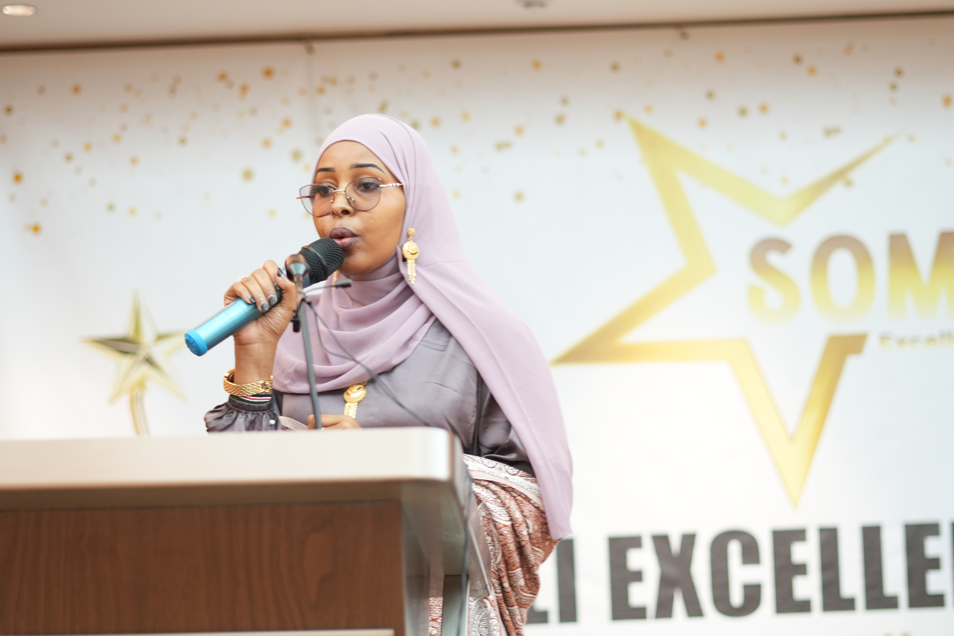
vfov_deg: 18.2
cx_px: 477
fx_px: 1987
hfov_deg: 27.0
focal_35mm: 75
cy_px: 318
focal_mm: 50
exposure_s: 1/50
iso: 640
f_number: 2
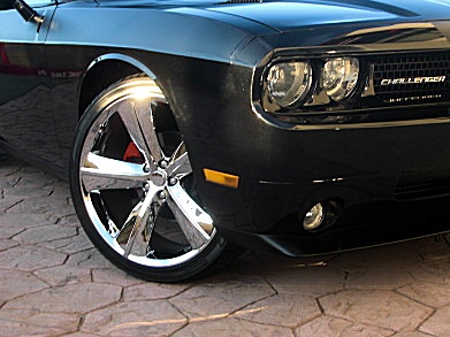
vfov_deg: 24.8
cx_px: 276
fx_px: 767
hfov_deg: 32.6
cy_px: 132
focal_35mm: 59
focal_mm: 6.3
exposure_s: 1/100
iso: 50
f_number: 2.8
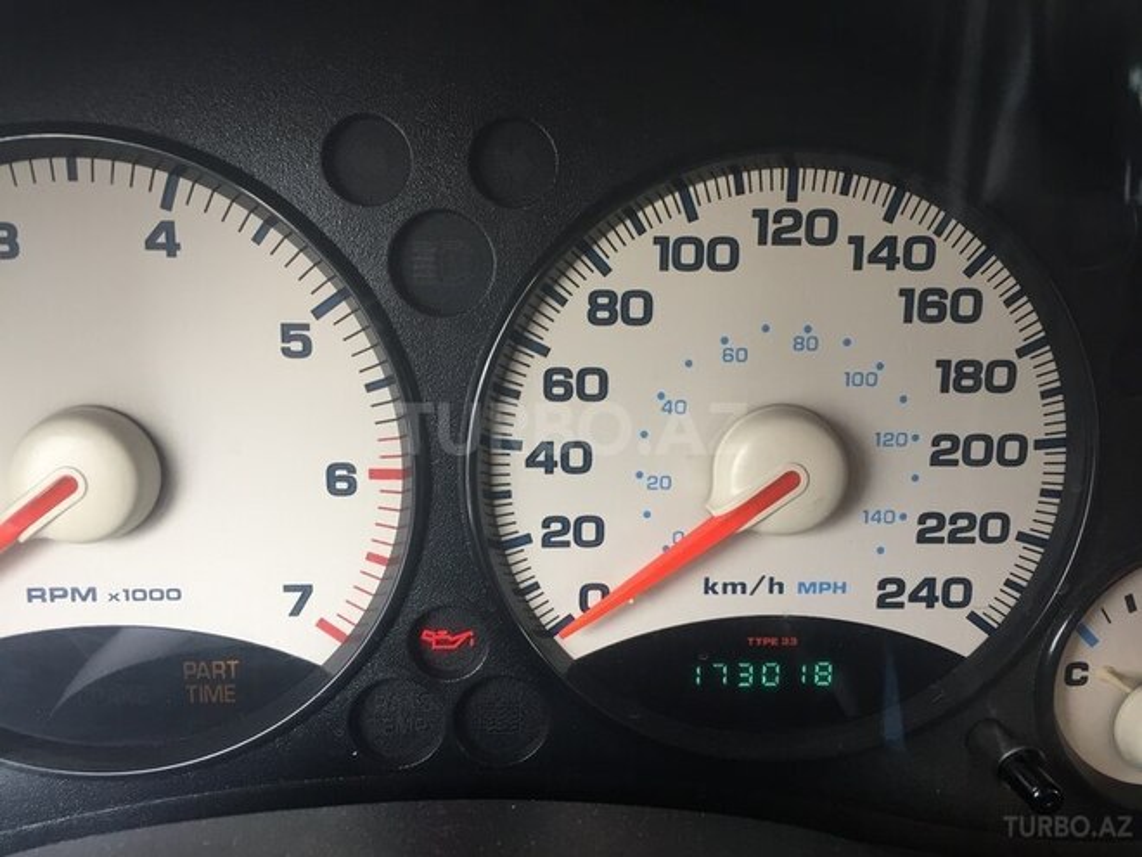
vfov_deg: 48.2
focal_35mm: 29
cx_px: 571
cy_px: 428
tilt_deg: -32.0
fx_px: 957
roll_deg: -3.0
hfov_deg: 61.7
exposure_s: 1/33
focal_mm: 4.15
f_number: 2.2
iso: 32
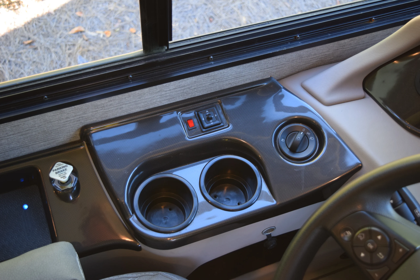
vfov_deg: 31.9
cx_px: 210
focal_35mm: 42
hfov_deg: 46.4
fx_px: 490
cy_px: 140
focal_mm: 28
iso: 720
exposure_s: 1/60
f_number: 4.2
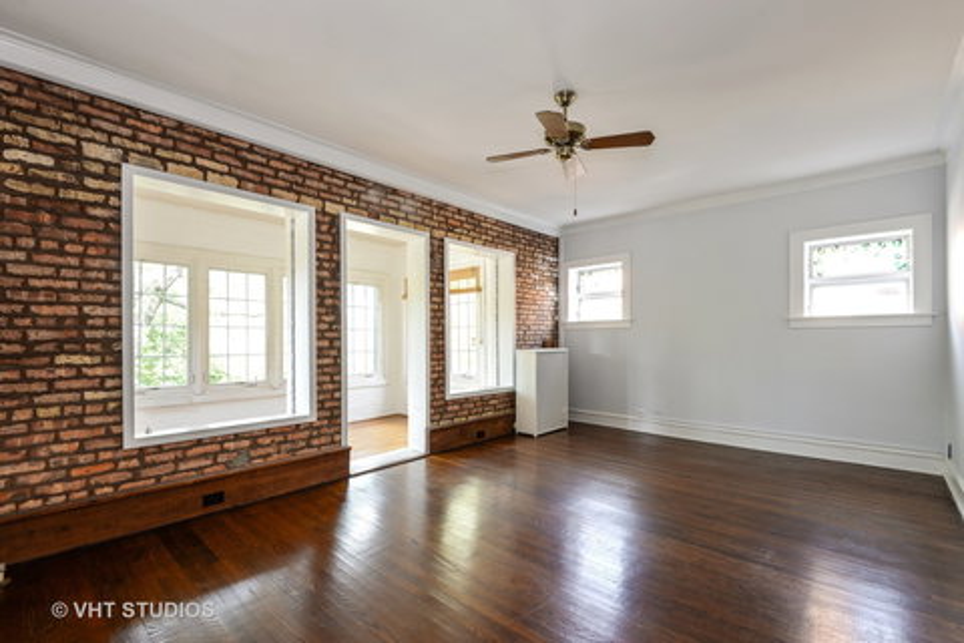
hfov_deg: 96.7
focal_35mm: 16
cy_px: 322
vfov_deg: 73.7
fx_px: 428
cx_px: 482
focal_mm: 16
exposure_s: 1/3
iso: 200
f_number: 8
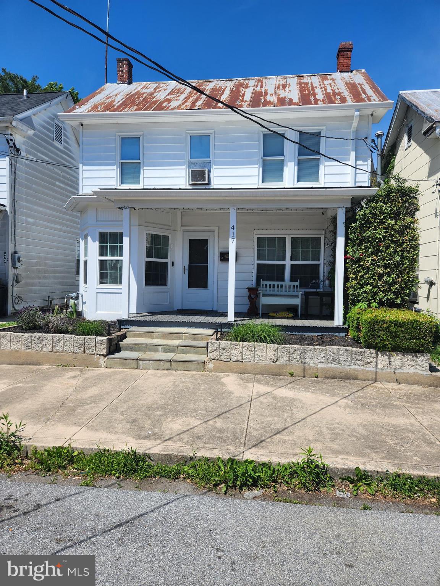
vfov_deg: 73.9
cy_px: 293
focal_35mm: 23
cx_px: 220
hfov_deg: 58.9
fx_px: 390
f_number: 1.8
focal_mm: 5.4
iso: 20
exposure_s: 1/1593
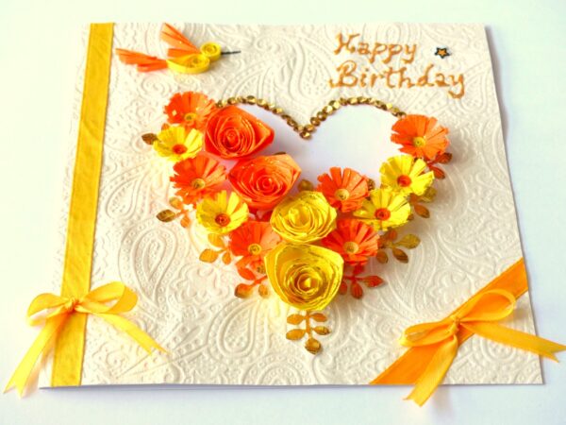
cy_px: 212
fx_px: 1079
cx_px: 283
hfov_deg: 29.4
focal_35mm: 66
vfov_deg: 22.3
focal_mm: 11.9
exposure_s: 1/125
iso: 100
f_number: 2.8
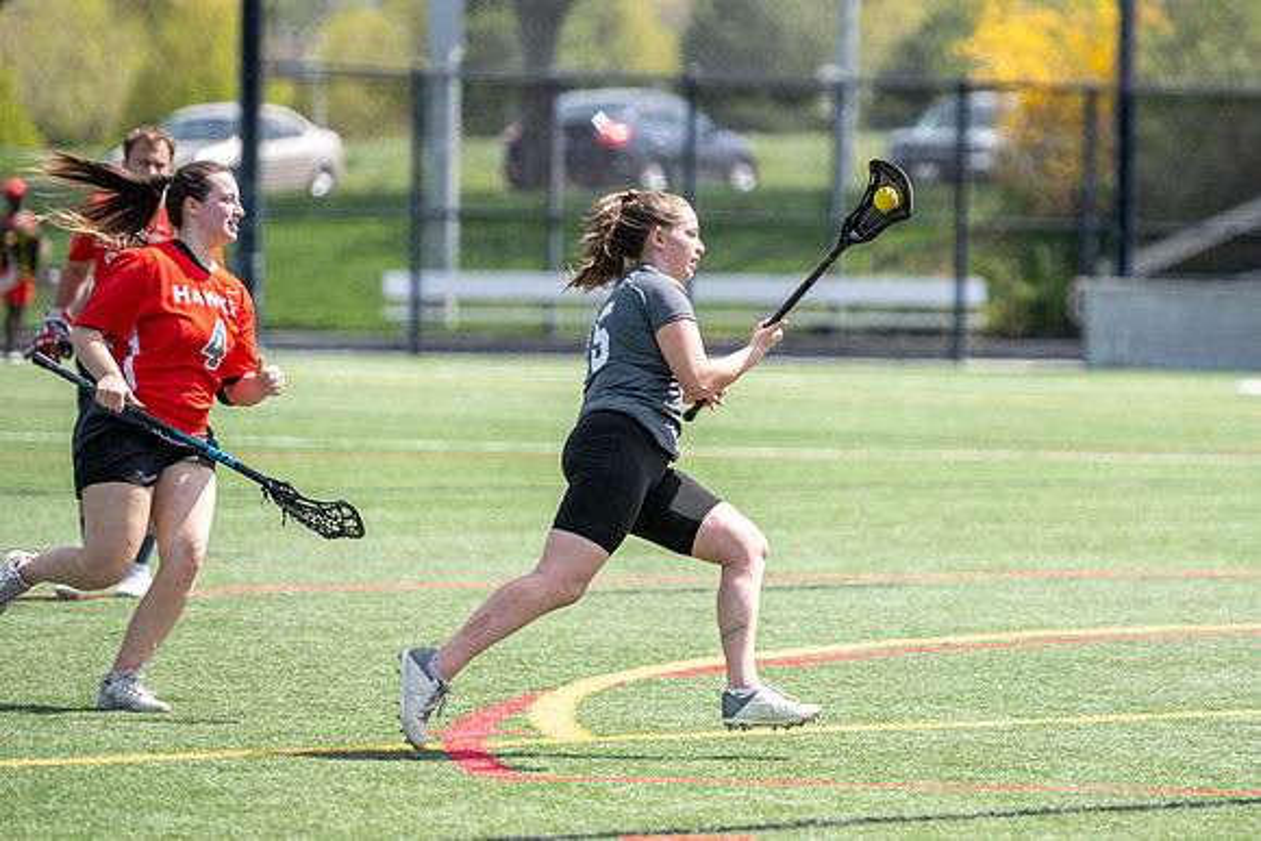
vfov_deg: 5.7
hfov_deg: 8.5
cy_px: 388
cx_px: 888
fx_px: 8497
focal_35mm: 243
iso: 100
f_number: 2.8
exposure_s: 1/2000
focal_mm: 170
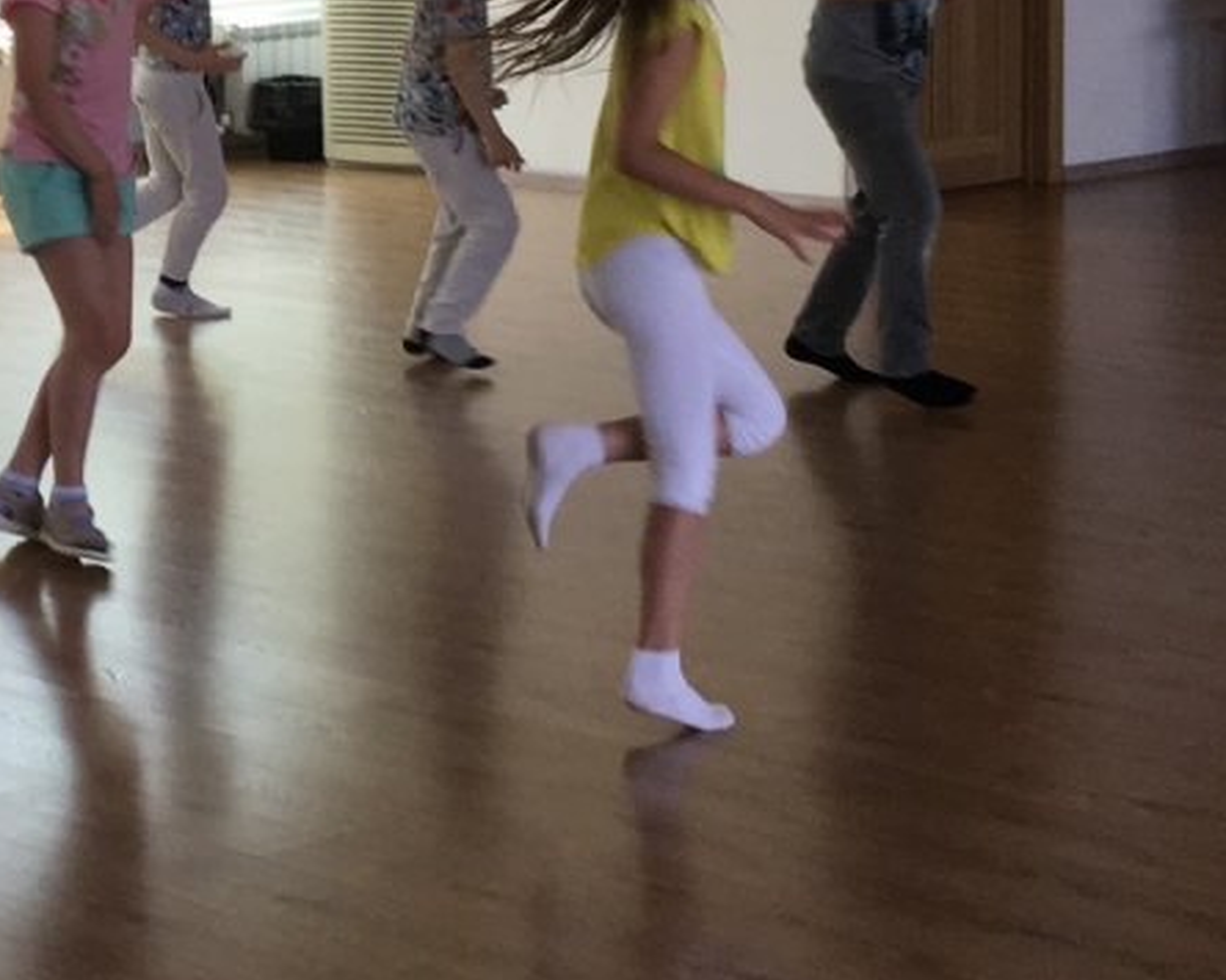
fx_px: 3700
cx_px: -160
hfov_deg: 18.1
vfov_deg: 15.0
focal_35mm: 102
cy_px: 171
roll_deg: +3.2
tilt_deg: -3.4
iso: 40
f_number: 2.2
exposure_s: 1/100
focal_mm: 4.15
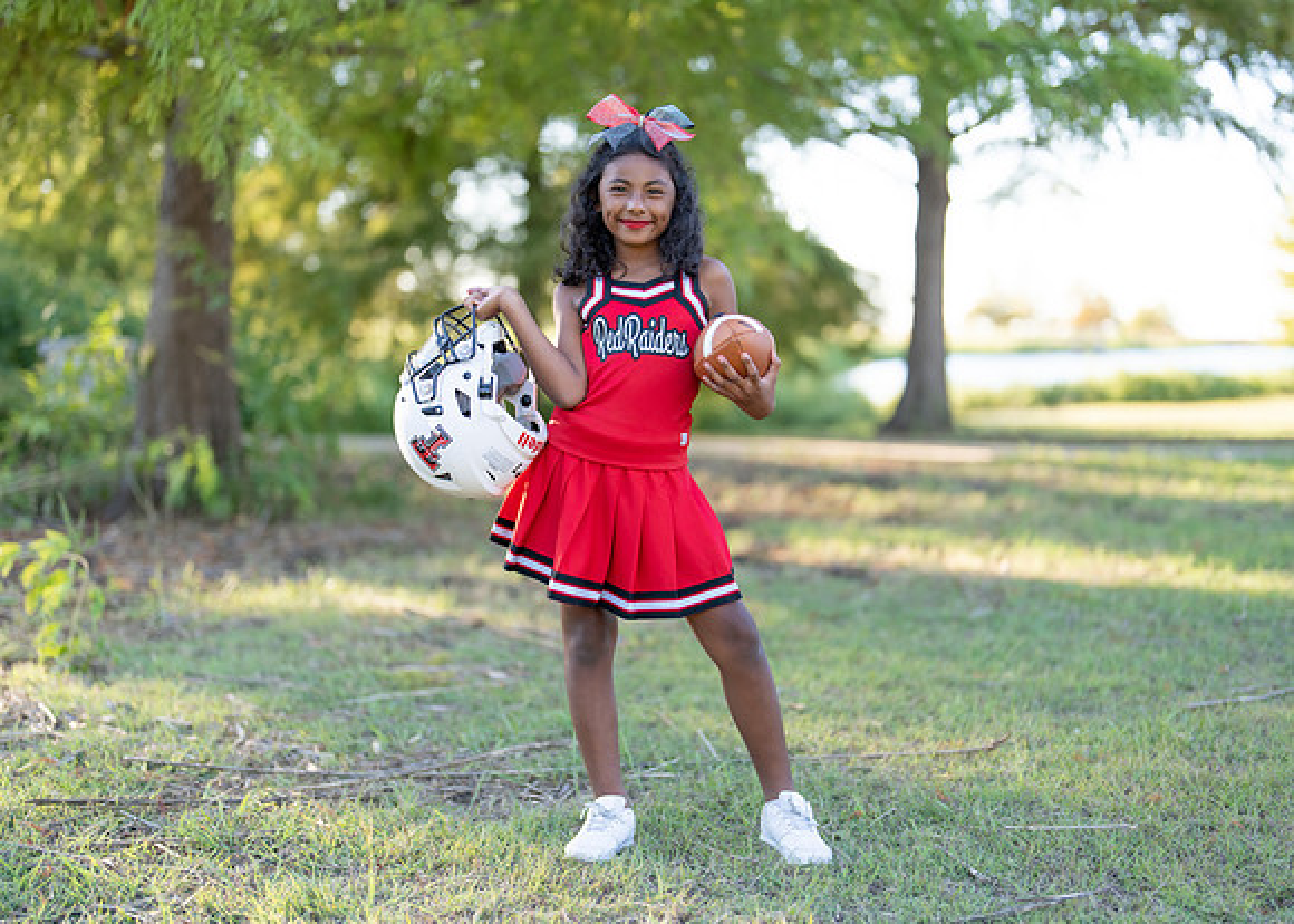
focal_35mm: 53
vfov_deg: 26.8
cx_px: 647
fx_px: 1939
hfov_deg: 36.9
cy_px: 462
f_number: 1.2
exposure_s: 1/800
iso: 100
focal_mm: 50
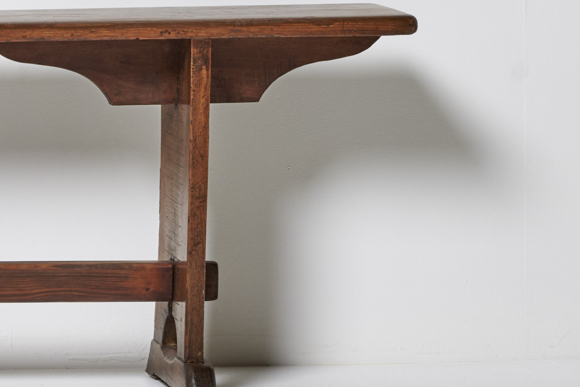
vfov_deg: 5.7
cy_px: -234
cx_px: -760
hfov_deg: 8.1
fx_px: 3834
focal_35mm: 238
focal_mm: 50
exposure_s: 1/125
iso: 64
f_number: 9
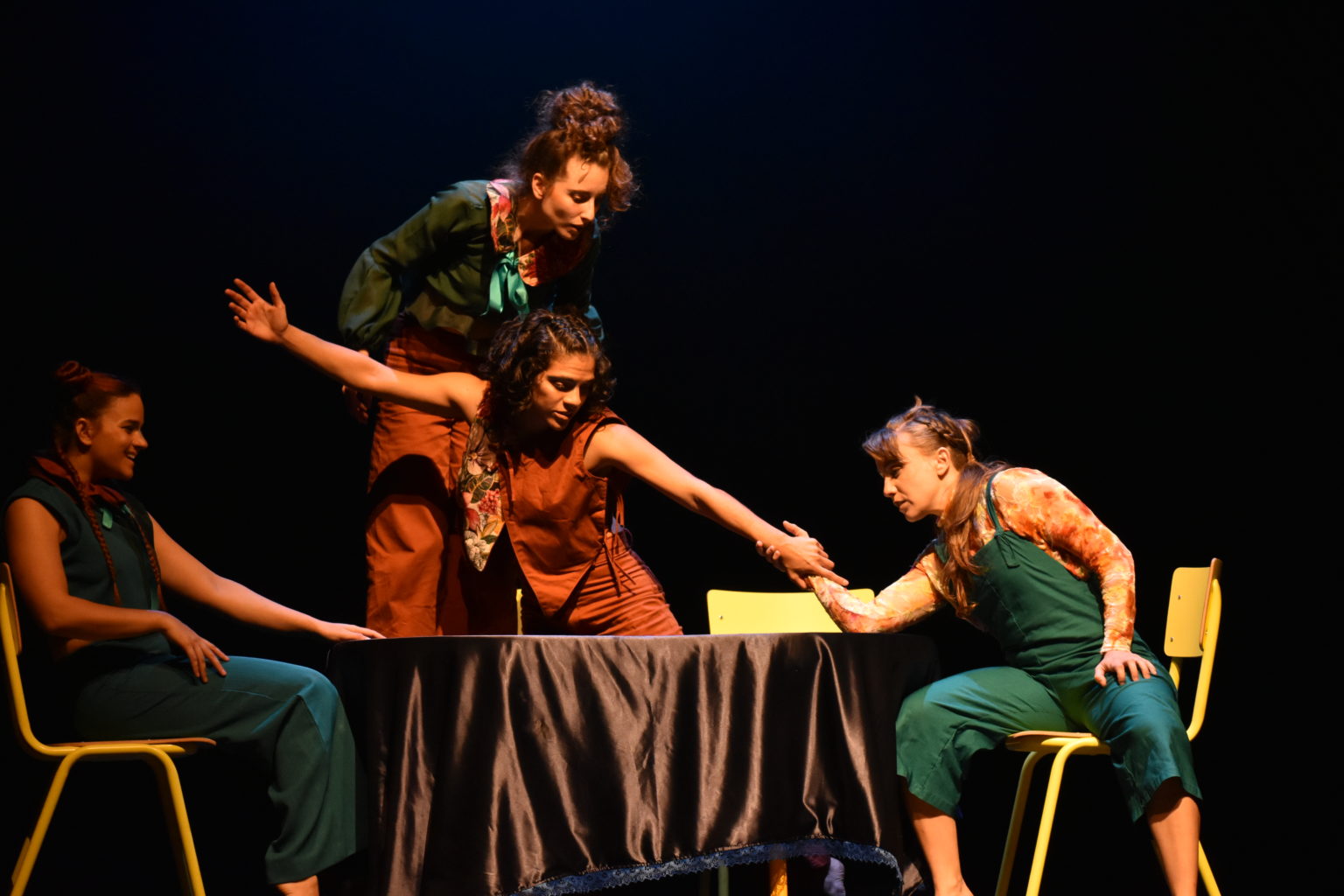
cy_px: 448
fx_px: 5152
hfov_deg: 14.9
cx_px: 672
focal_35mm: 138
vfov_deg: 9.9
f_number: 4.8
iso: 1600
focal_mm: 92
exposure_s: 1/60
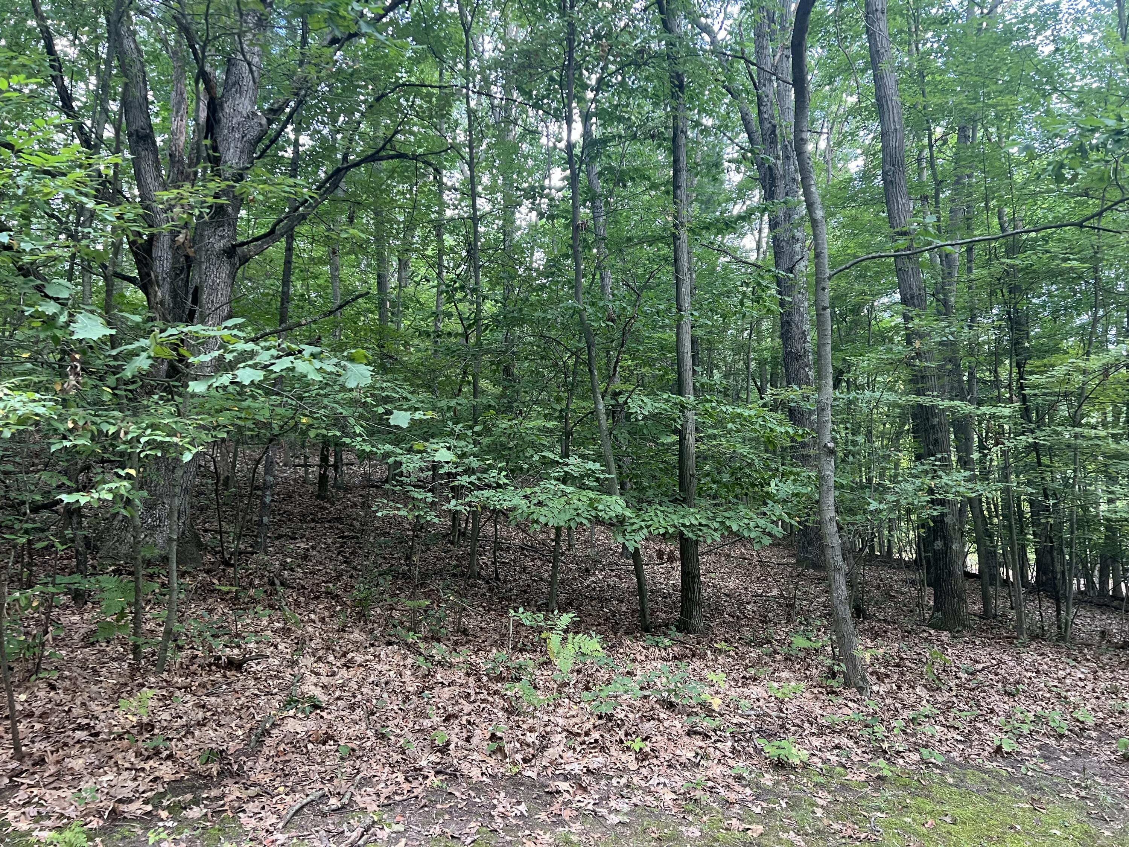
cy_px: 424
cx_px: 564
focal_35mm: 26
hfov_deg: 67.3
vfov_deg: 53.1
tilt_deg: +11.8
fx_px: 848
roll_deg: +1.7
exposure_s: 1/60
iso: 125
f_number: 1.5
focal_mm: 5.7
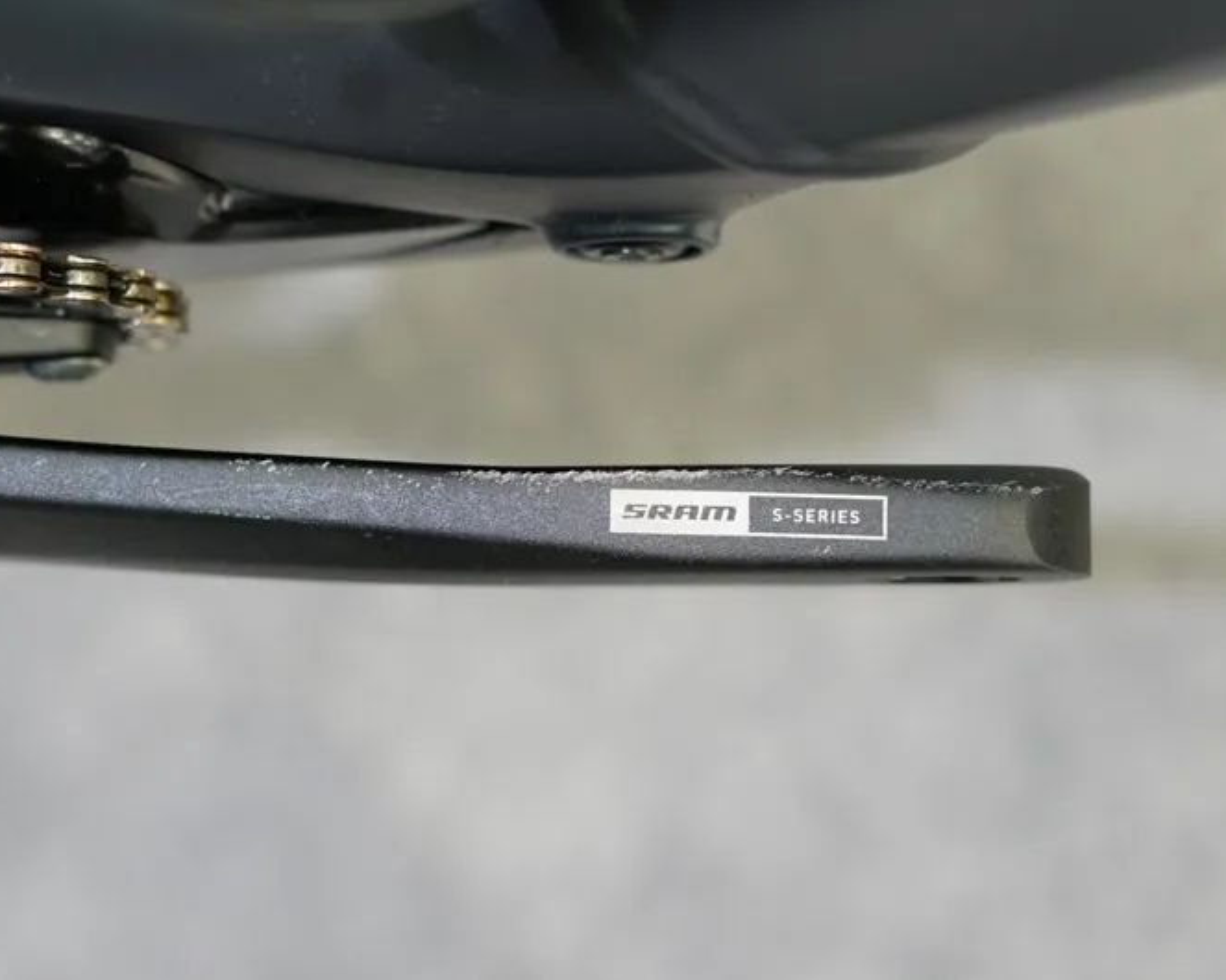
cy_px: 492
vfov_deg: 18.1
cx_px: 540
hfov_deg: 22.5
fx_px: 3083
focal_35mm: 85
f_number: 3.2
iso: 2500
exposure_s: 1/160
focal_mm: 50
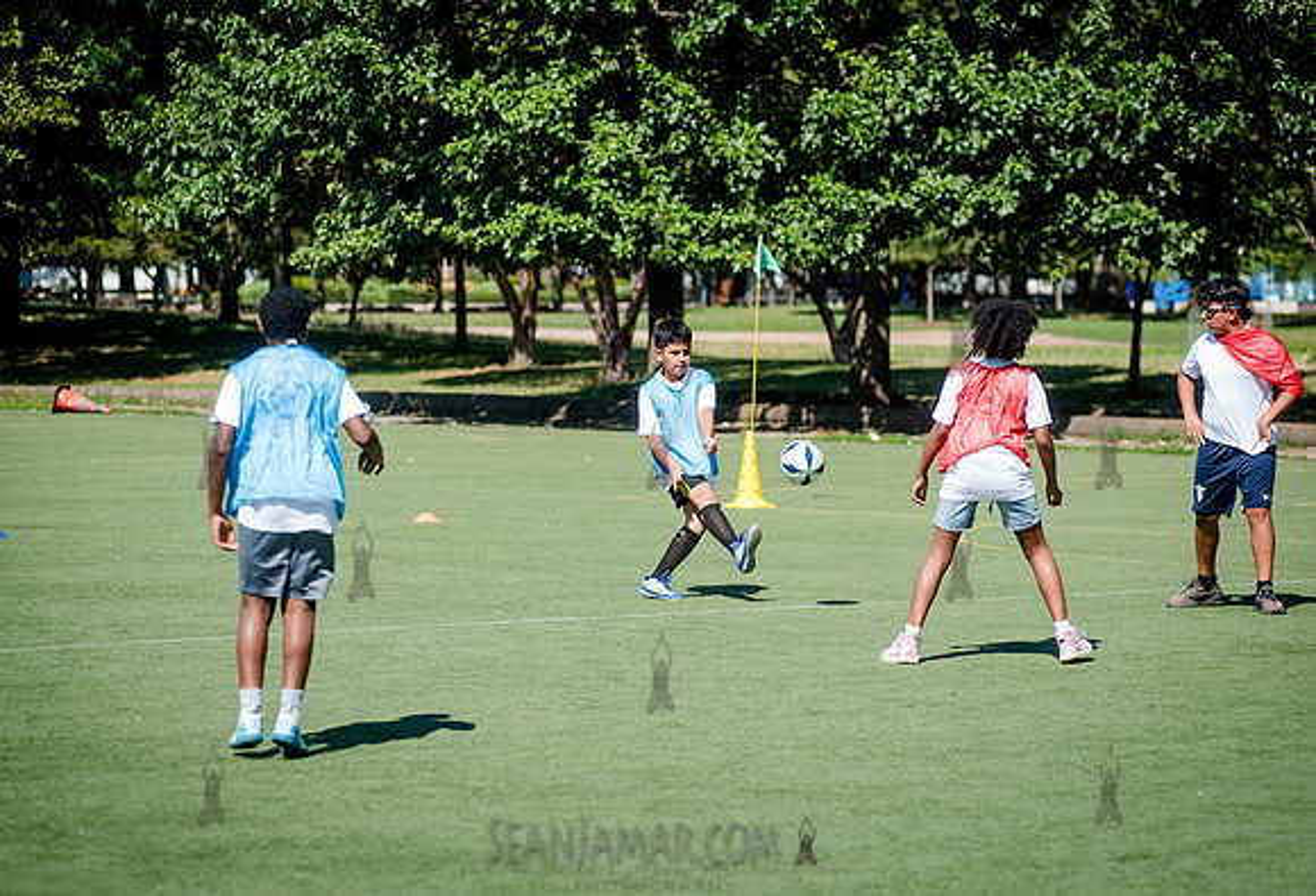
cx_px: 672
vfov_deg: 11.4
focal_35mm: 122
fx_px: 4479
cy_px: 448
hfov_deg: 16.7
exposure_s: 1/1250
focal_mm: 120
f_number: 4
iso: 200
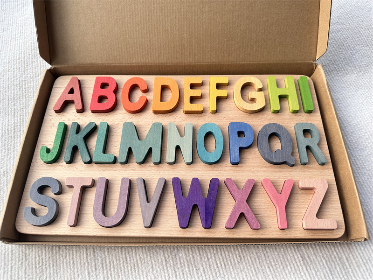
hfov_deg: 71.6
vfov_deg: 56.8
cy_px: 140
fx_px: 259
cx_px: 186
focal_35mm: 24
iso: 80
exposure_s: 1/535
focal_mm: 6.86
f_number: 1.78
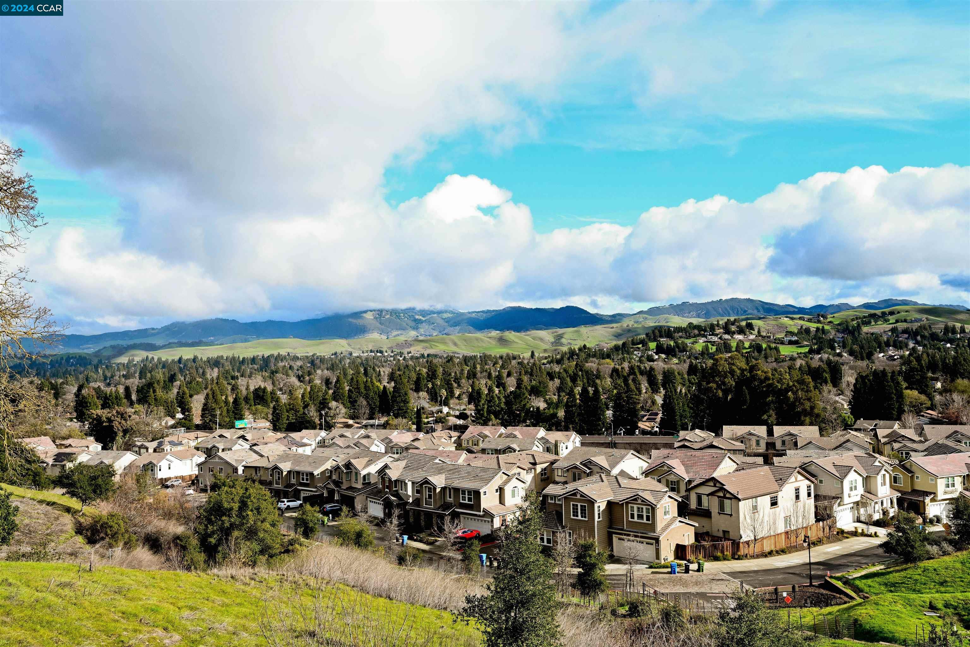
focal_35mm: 30
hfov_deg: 61.9
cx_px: 485
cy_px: 324
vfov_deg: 43.6
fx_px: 808
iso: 320
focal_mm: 30
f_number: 13
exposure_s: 1/200
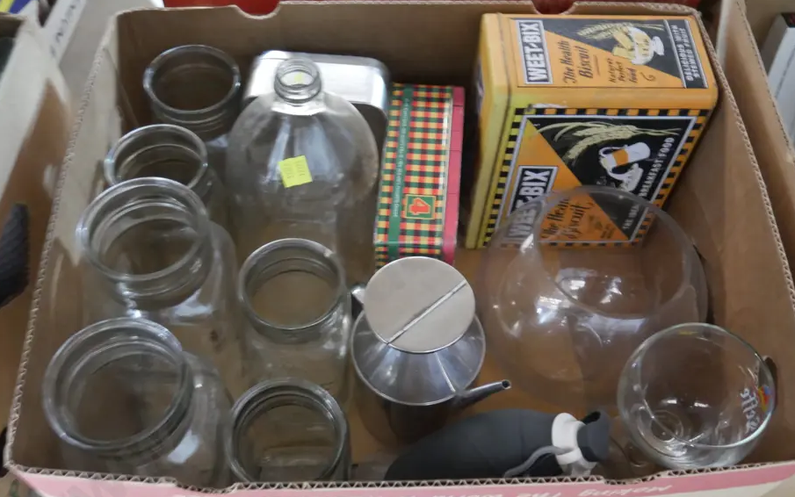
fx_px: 780
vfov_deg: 35.3
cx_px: 386
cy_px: 274
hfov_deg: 54.0
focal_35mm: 36
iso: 3200
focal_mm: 15
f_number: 3.6
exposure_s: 1/25
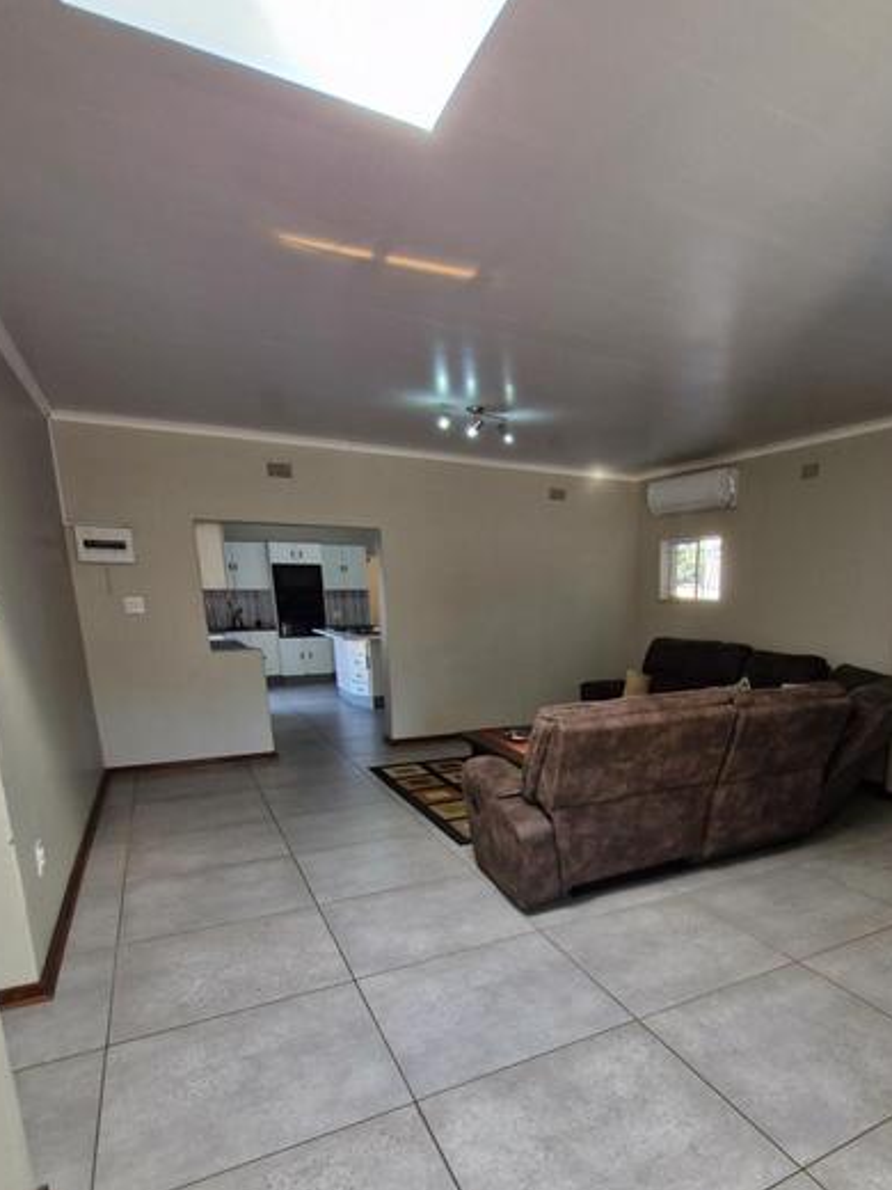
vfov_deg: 80.1
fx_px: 687
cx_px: 618
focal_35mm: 20
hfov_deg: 63.7
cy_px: 751
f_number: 2.2
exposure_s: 1/50
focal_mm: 1.74
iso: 50
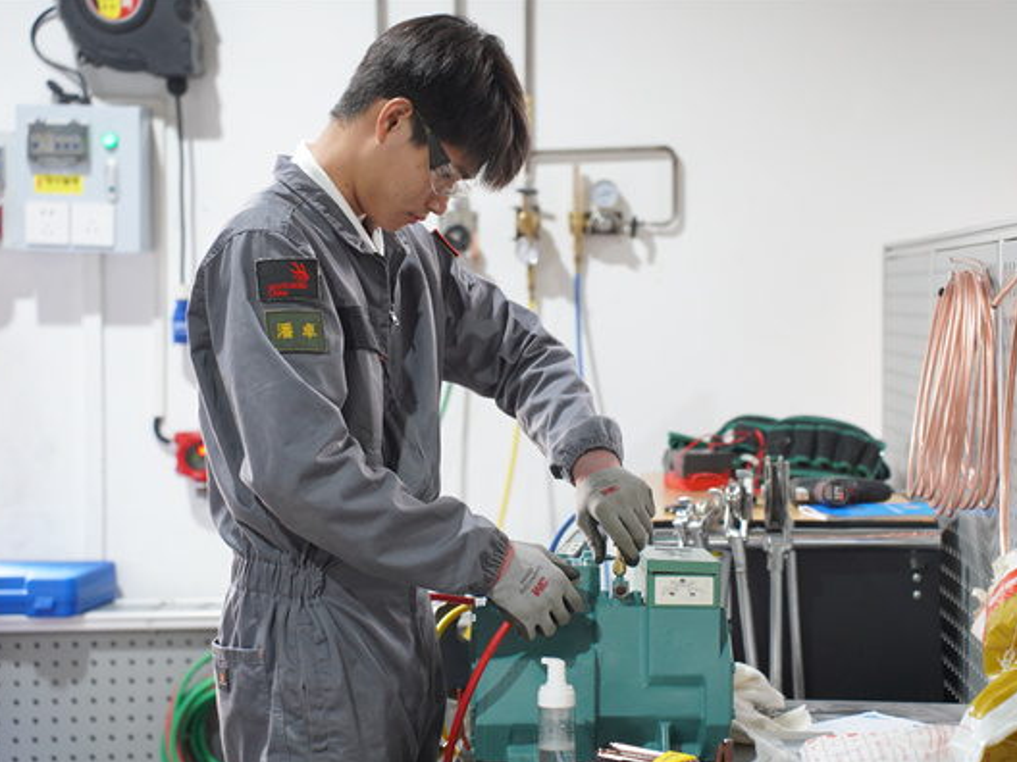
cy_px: 381
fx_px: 2409
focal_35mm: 82
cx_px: 520
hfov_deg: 23.8
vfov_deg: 18.0
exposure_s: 1/100
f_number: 3.2
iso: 1250
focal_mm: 75
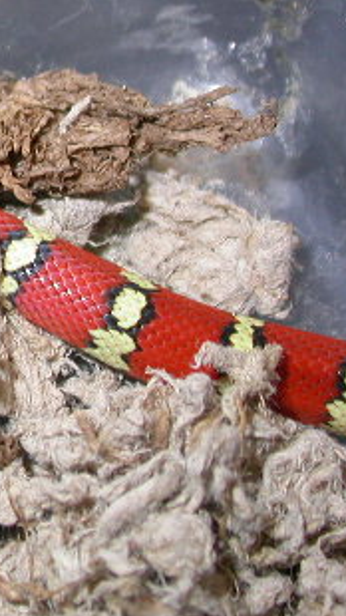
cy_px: 157
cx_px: -239
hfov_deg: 10.6
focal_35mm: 108
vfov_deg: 19.7
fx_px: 1764
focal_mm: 10
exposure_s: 1/60
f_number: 2.8
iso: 100
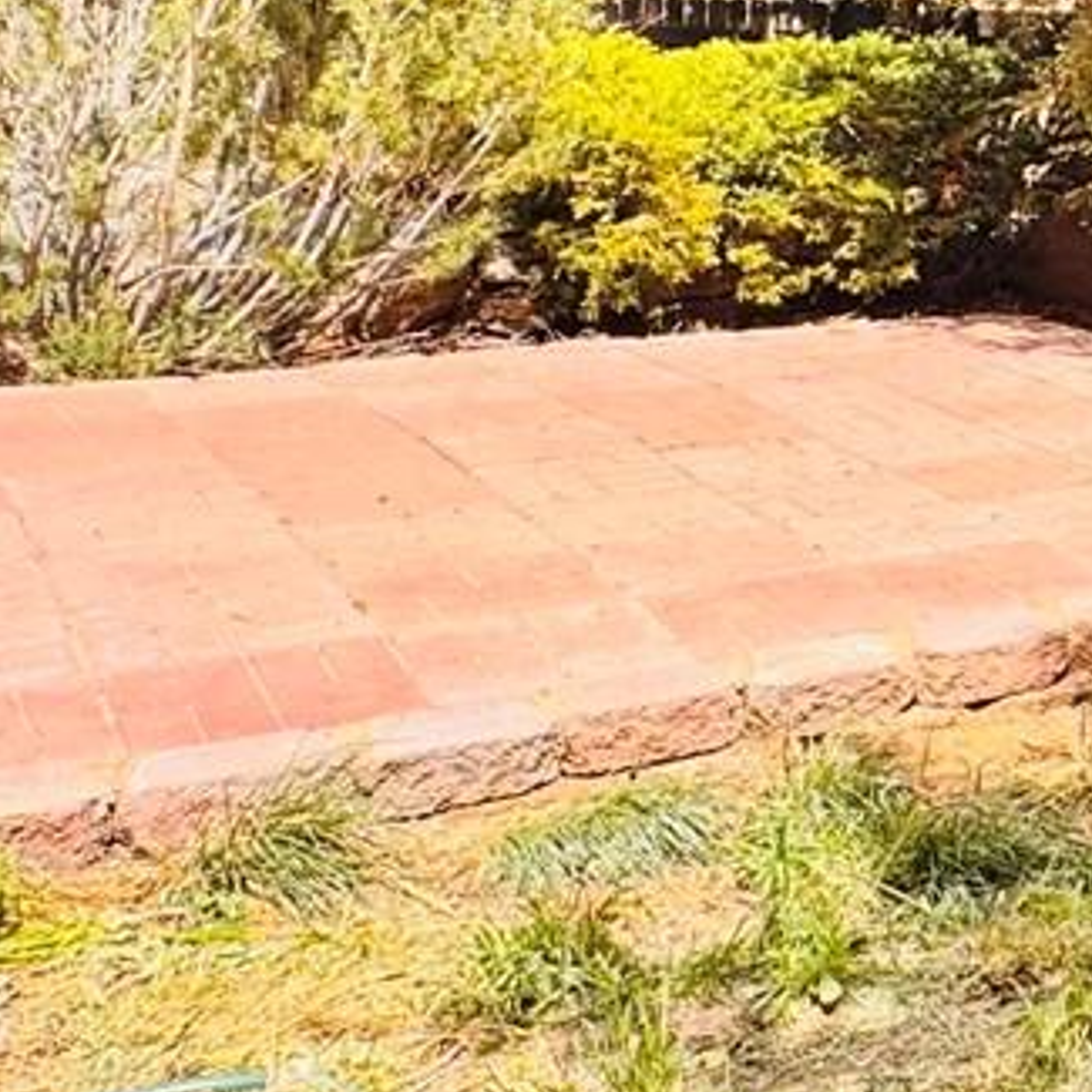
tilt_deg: +0.2
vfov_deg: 26.2
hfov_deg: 22.2
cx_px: 1717
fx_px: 2177
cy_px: -74
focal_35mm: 61
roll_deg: -2.1
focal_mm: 2.22
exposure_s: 1/565
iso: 40
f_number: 2.2
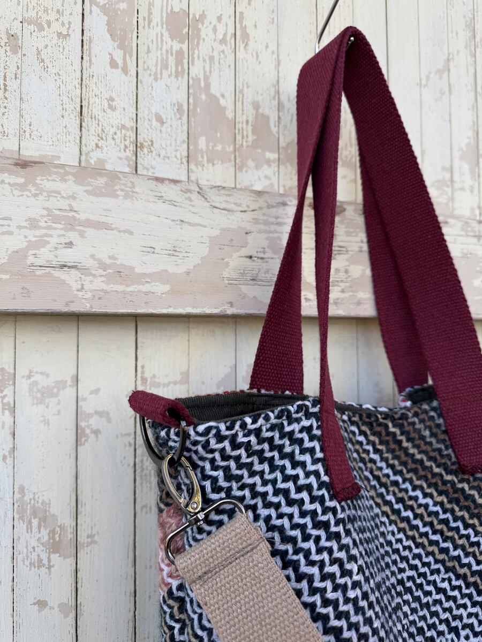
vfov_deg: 71.6
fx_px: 446
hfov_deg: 56.8
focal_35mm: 24
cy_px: 321
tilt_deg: -3.5
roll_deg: -3.2
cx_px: 241
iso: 80
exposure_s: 1/348
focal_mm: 6.76
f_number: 1.78
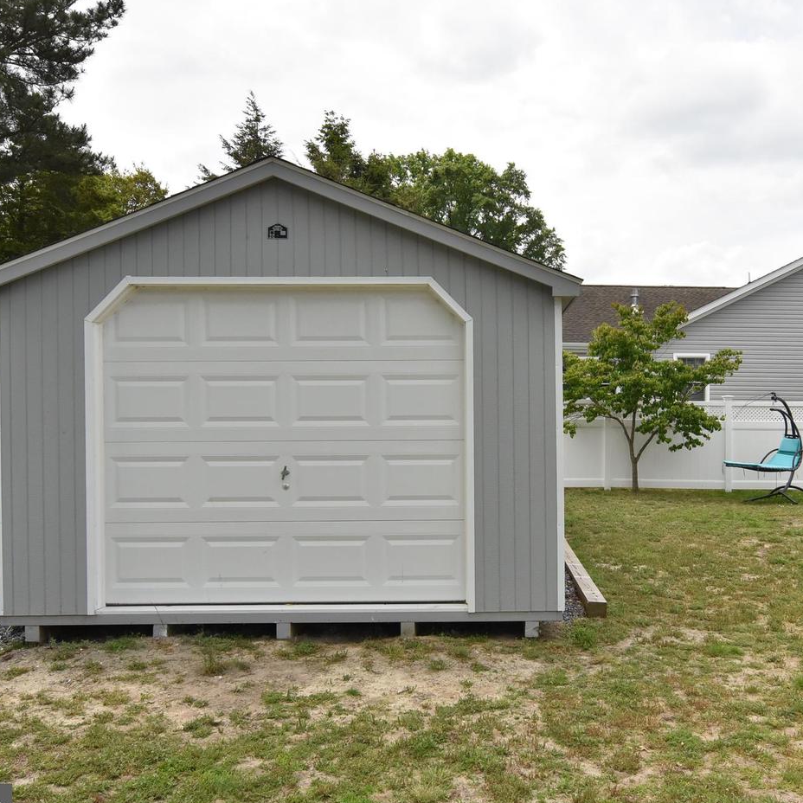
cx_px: 500
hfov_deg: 48.4
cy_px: 412
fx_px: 883
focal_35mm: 34
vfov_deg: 48.9
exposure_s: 1/640
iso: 800
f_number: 13
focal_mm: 17
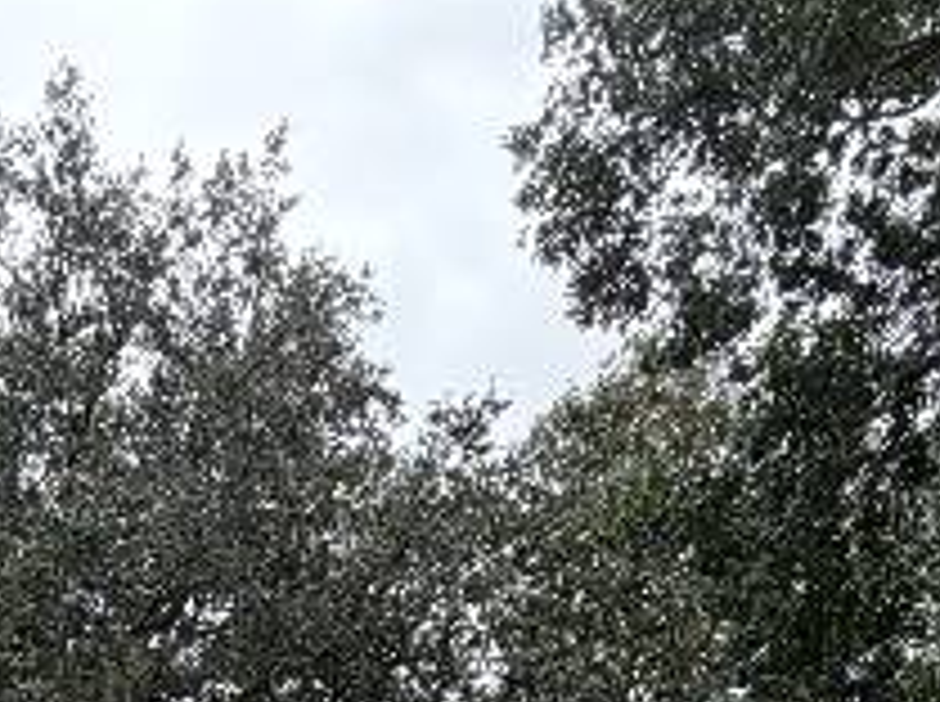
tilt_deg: -0.5
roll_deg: -0.3
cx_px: -63
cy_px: 1402
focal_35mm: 57
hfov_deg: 30.7
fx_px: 1545
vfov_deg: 17.8
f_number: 2.2
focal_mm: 2.22
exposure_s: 1/502
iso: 50
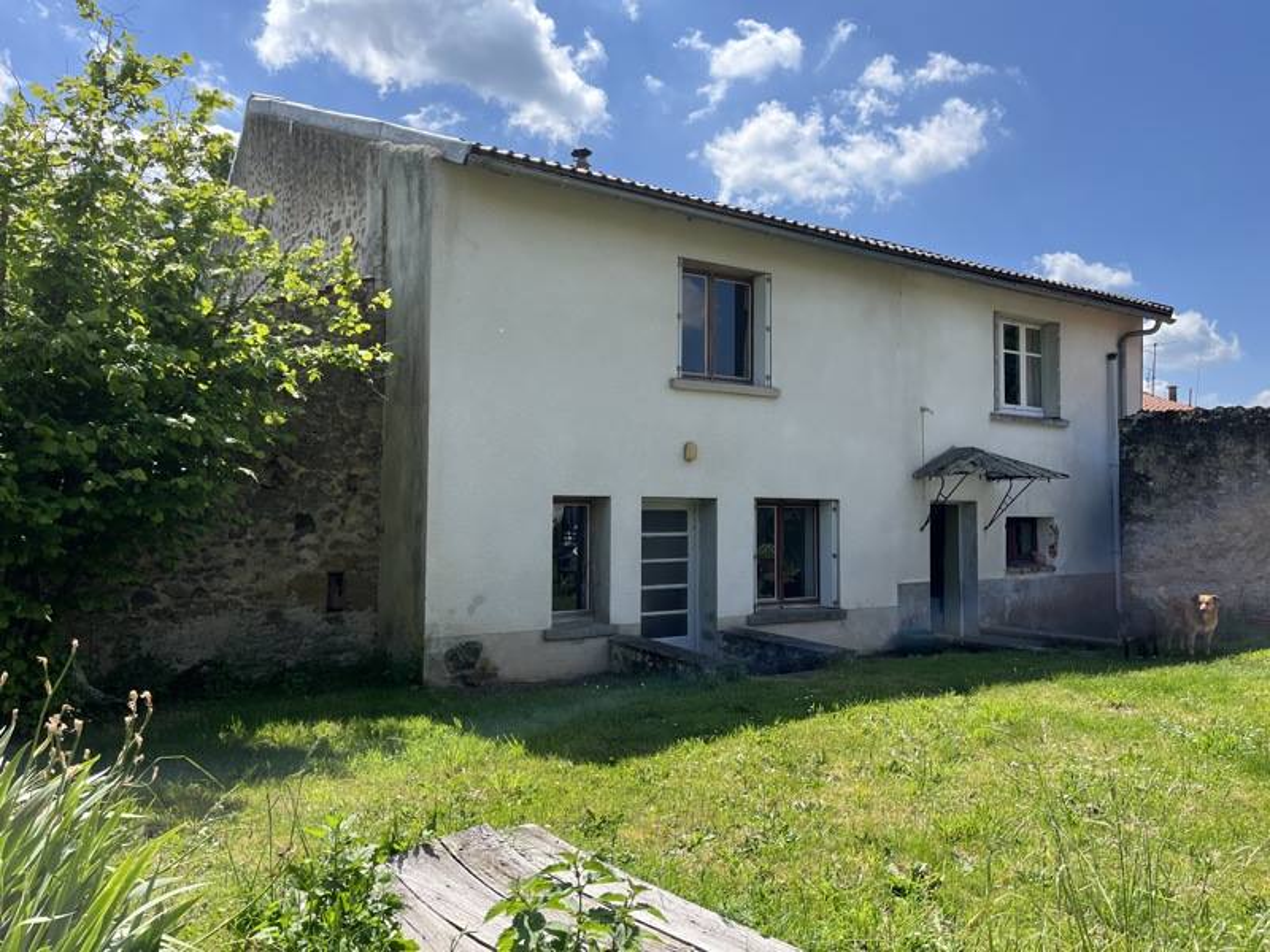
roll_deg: +0.2
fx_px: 954
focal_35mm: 26
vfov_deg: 53.1
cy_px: 476
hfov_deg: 67.3
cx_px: 635
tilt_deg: +2.1
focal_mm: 5.1
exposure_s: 1/2410
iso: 50
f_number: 1.6
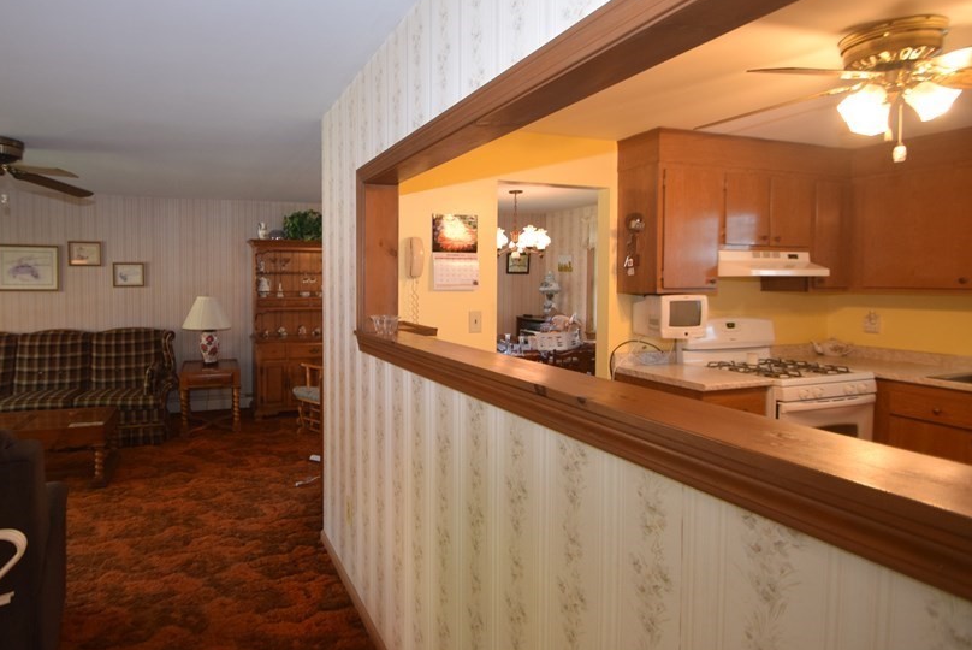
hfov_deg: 85.5
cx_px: 375
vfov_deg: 64.4
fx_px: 513
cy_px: 283
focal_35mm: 19
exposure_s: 1/60
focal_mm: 10
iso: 800
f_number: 4
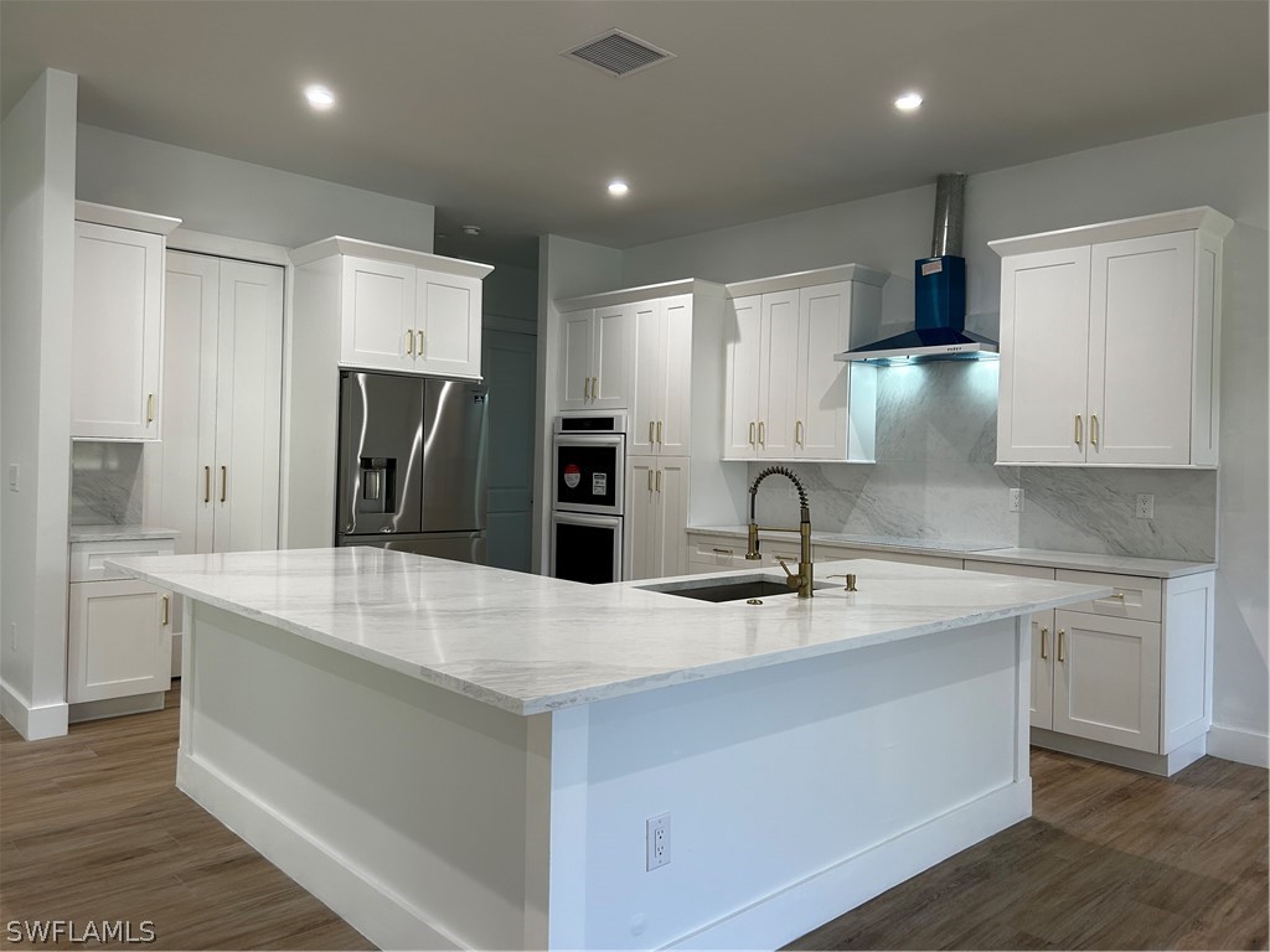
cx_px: 635
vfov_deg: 53.1
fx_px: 954
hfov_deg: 67.3
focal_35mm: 26
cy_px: 476
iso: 100
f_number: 1.5
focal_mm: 5.7
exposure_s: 1/120
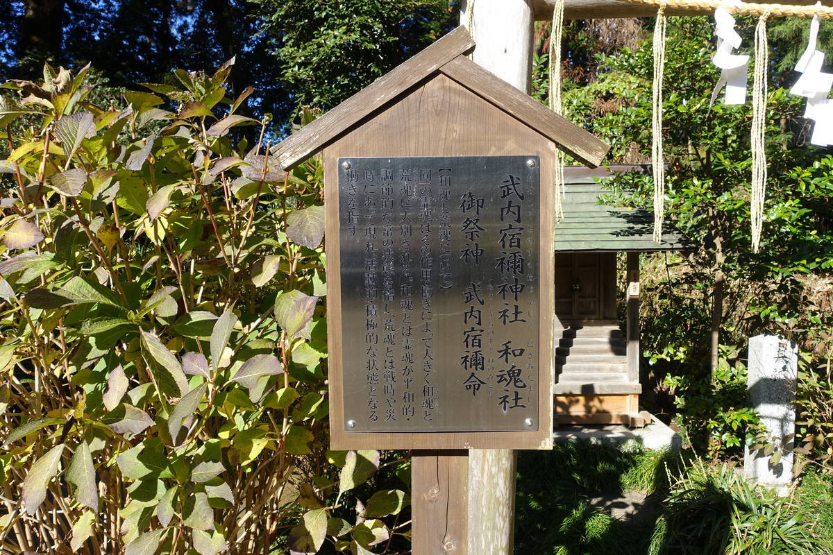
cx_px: 416
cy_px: 278
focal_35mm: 26
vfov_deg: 49.6
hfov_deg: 69.4
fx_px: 602
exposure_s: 1/250
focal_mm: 9.47
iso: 125
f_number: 5.6
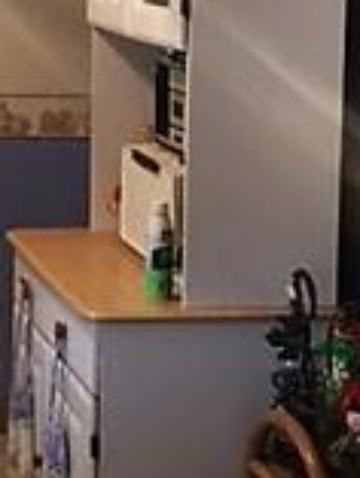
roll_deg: -0.2
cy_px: 125
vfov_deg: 16.6
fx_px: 1634
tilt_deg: -5.6
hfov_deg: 11.9
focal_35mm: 118
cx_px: -223
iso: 64
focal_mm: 4.15
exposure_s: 1/15
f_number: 2.2
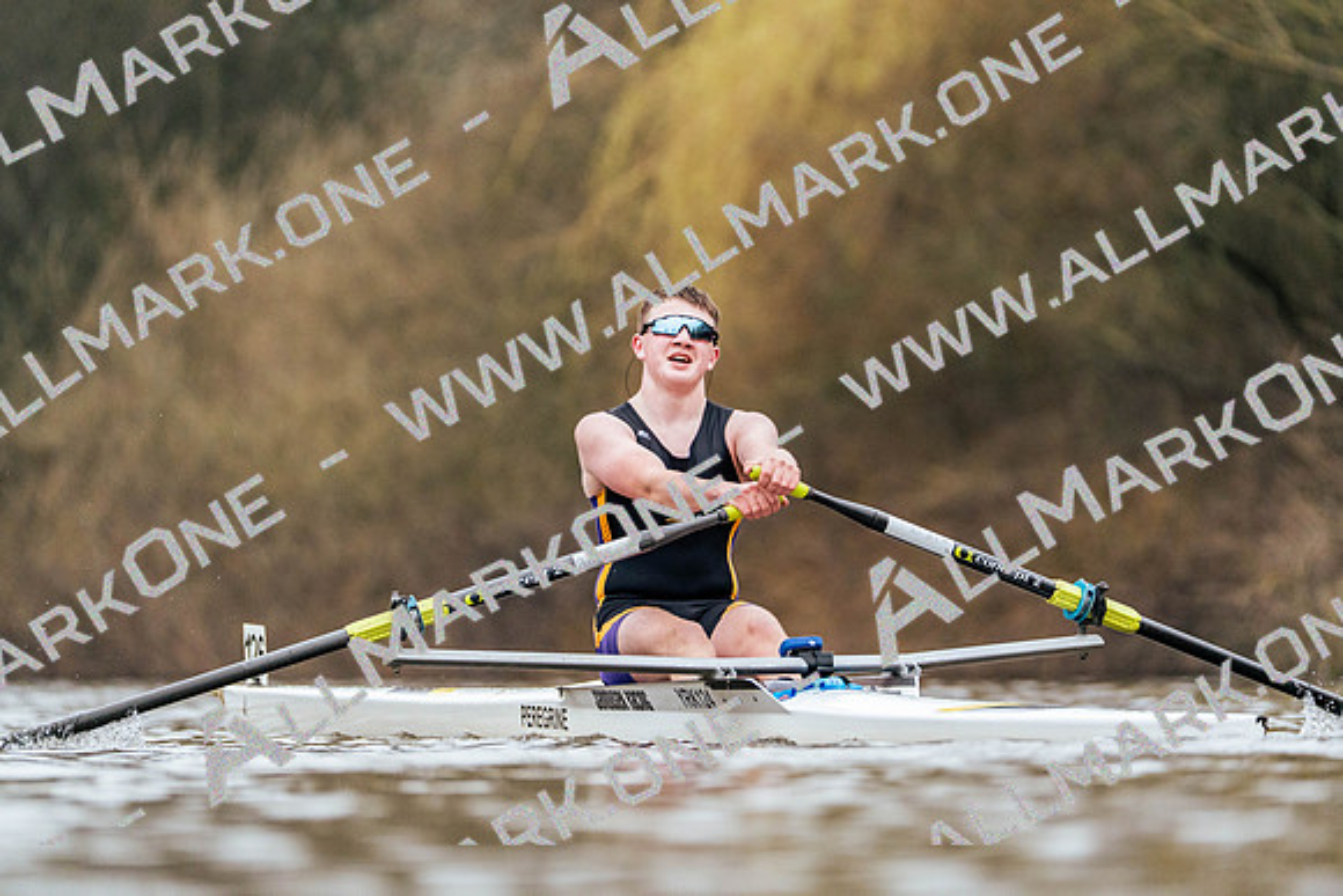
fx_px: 17835
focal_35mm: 478
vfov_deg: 2.9
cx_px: 672
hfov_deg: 4.3
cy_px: 448
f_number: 6.3
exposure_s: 1/1600
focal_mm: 478
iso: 4000
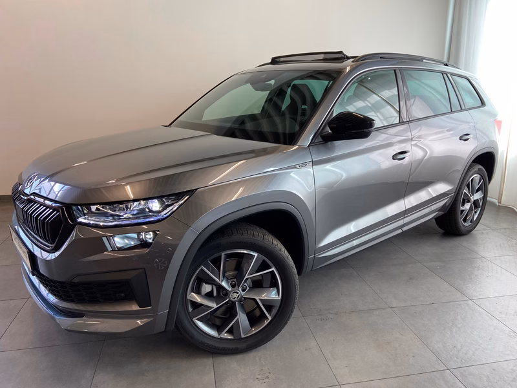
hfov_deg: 67.3
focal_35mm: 26
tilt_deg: -16.1
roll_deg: +0.4
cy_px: 194
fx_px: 388
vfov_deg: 53.1
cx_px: 258
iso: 80
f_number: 1.8
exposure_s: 1/100
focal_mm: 4.25
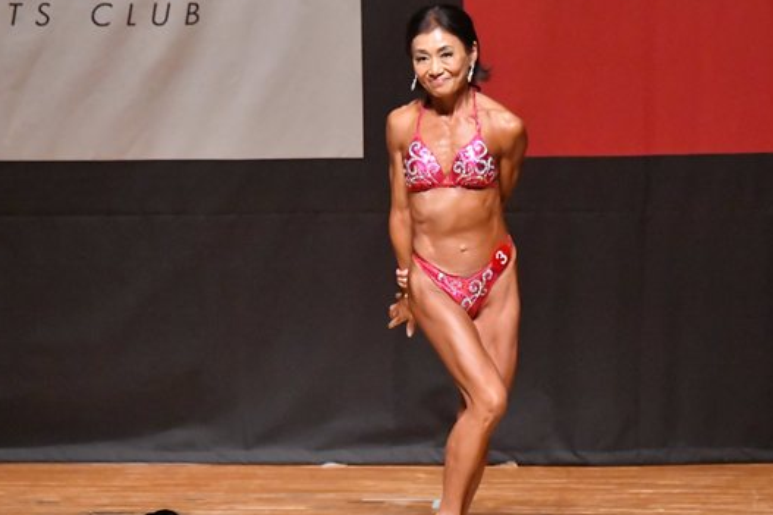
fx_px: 8521
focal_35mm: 397
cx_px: 435
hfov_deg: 5.2
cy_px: 308
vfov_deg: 3.5
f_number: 5.6
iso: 12800
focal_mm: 180
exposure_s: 1/400
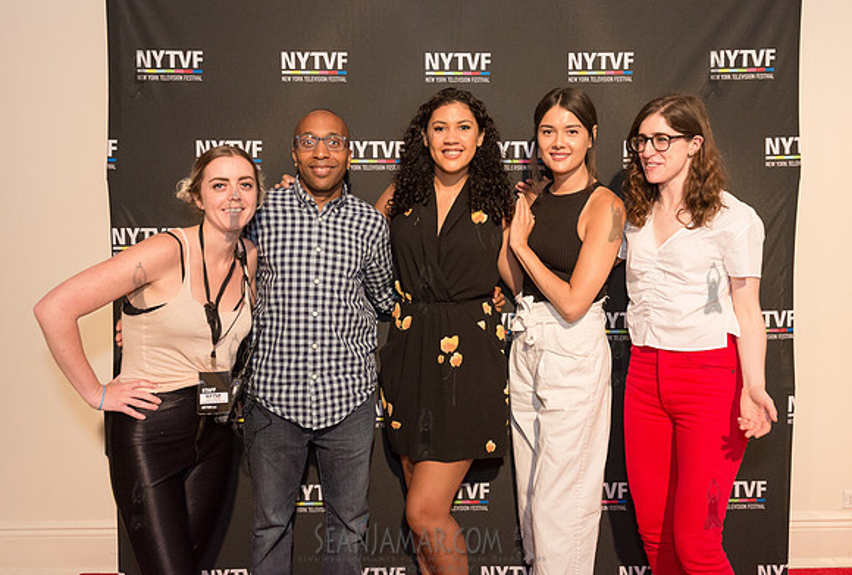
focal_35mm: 32
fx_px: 755
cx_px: 458
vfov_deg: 41.5
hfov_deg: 58.8
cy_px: 239
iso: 2500
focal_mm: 27
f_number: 4
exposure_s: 1/500
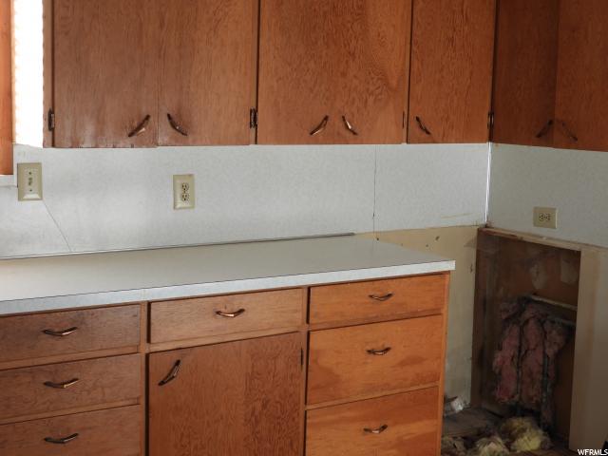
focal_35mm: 60
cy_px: 228
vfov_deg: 24.4
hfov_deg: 32.2
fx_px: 1054
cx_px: 304
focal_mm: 10.7
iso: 125
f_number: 4.2
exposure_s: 1/30
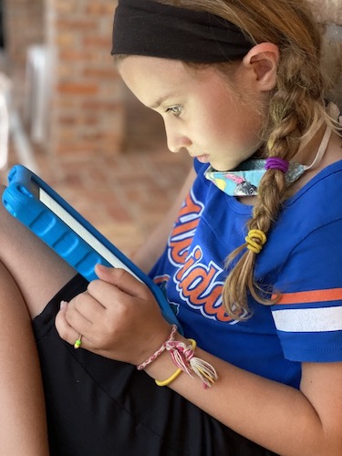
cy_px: 228
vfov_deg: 36.8
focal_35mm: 52
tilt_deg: -21.6
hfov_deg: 28.0
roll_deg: -3.4
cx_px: 171
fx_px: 685
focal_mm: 6
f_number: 2
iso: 400
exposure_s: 1/40
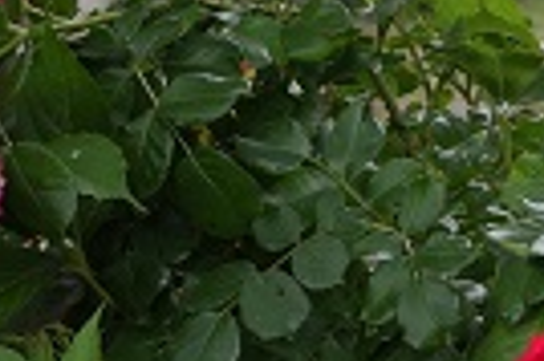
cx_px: 548
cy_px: -945
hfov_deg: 4.9
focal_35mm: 422
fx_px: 6369
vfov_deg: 3.2
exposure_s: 1/250
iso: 200
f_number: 4.5
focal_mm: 34
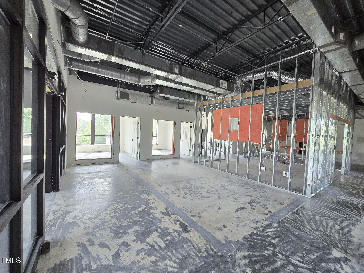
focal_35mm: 13
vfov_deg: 89.9
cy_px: 136
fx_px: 137
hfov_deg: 106.2
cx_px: 182
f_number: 2.2
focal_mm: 2.2
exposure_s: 1/60
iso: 250
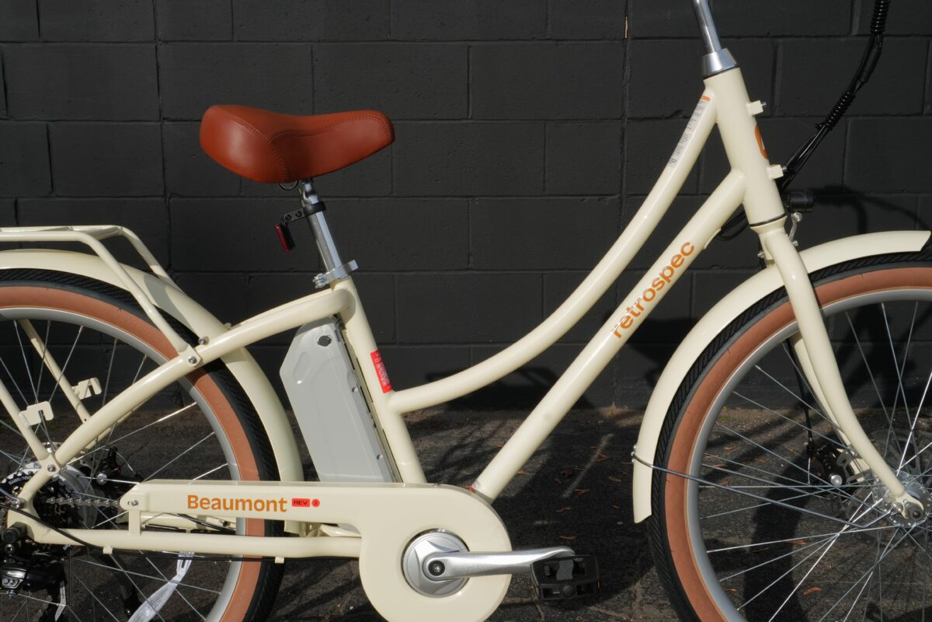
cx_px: 466
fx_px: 1048
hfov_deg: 47.9
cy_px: 311
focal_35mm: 40
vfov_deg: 33.0
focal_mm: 27
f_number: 16
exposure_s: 1/100
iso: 250
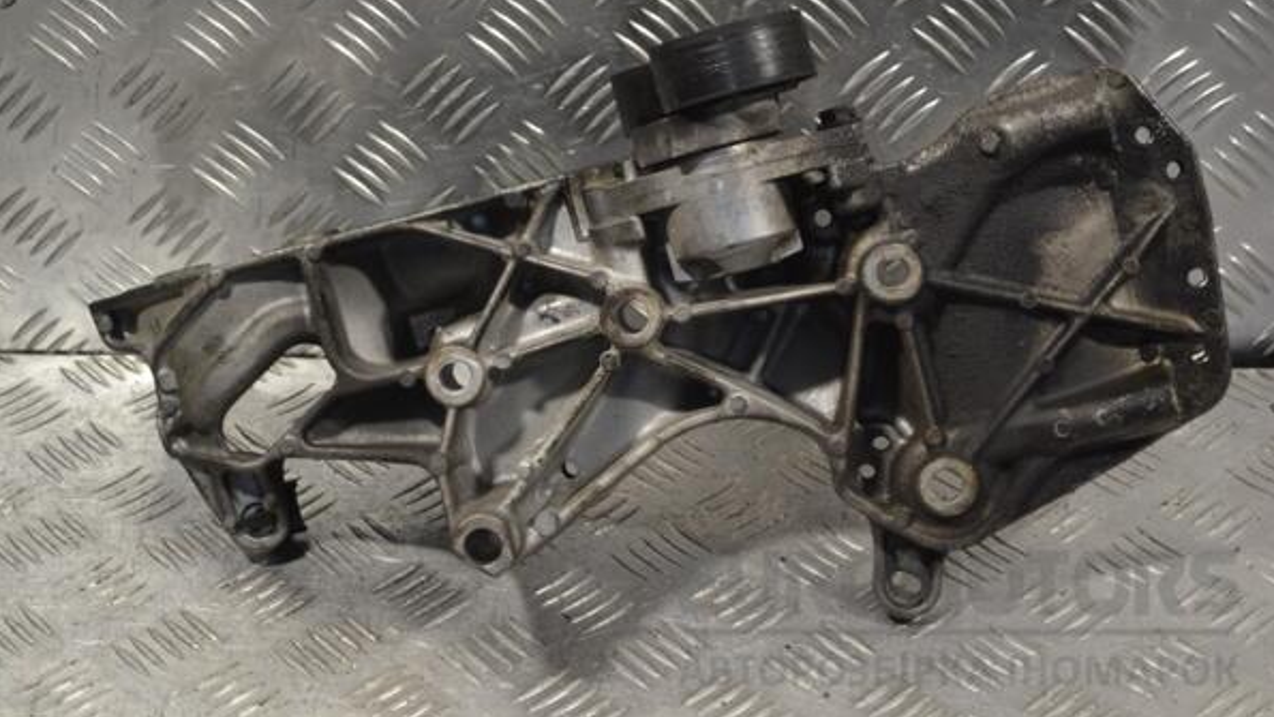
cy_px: 298
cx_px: 638
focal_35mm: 76
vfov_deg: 15.9
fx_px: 2568
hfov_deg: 27.9
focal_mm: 48
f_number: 5.6
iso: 400
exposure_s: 1/60
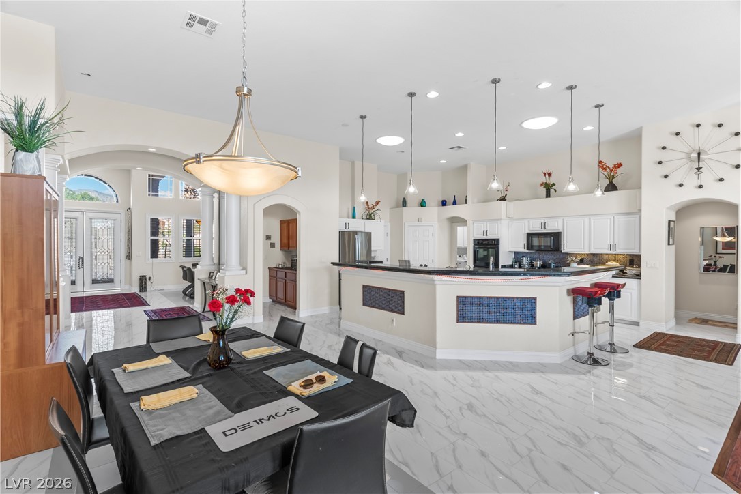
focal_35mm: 17
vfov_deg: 70.4
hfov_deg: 93.3
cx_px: 370
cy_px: 247
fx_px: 350
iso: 400
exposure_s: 1/2
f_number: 8
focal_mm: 17
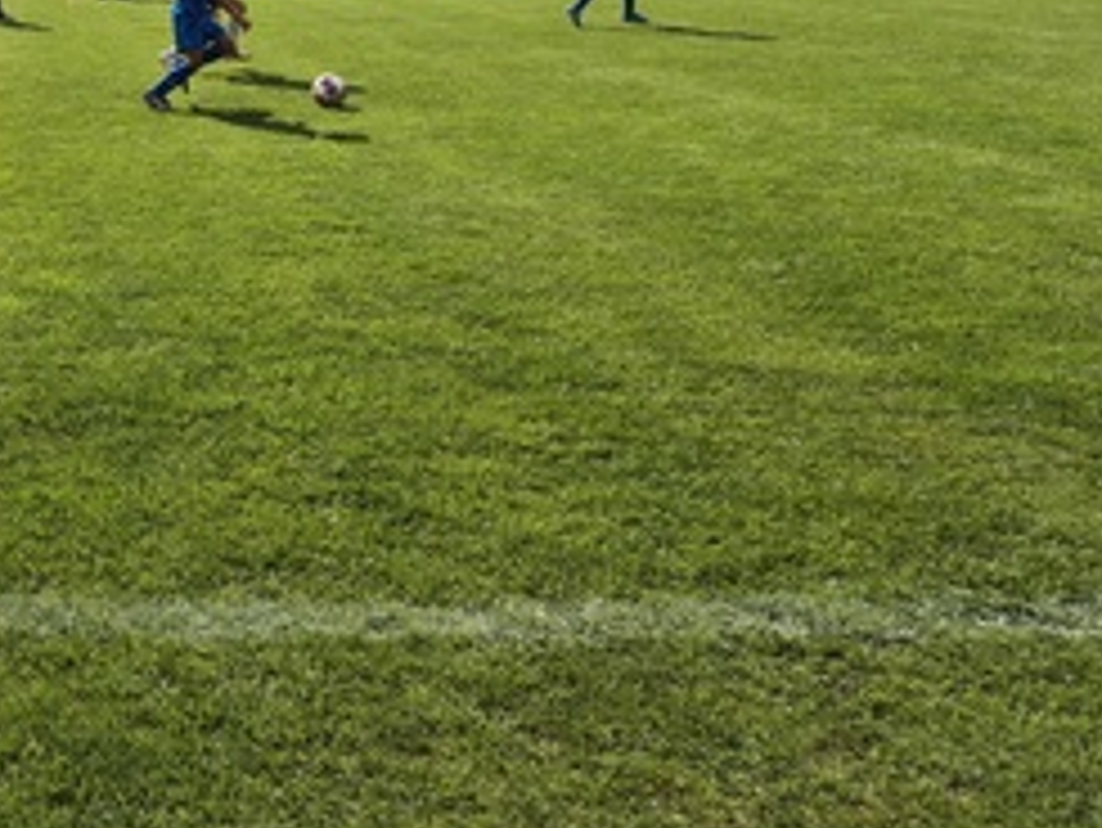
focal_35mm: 48
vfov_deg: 29.2
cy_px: 104
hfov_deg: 35.9
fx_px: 1529
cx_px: 9
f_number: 1.8
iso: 25
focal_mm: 5.4
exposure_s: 1/4128
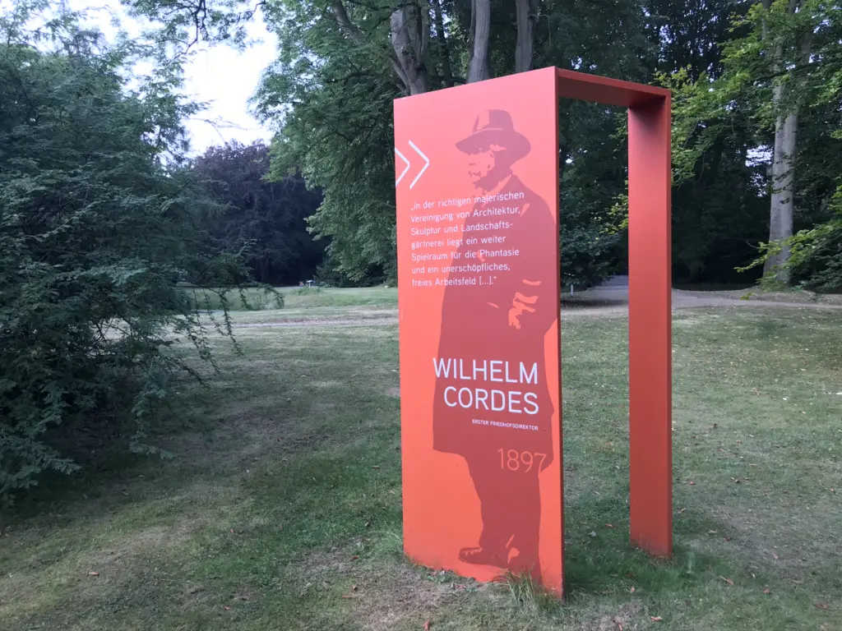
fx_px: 681
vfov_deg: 49.7
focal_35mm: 28
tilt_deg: -3.0
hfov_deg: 63.4
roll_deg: +0.1
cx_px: 421
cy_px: 316
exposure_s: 1/100
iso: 40
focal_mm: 3.99
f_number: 1.8
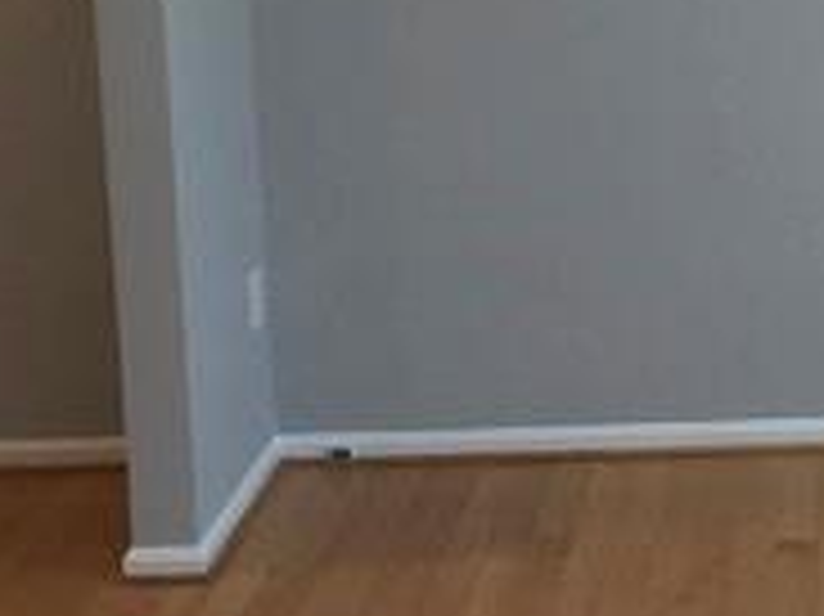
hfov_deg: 18.8
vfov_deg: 15.0
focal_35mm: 98
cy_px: 112
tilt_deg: -11.1
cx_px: 1036
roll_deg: -0.6
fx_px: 2331
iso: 40
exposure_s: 1/120
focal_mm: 3.99
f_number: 1.8
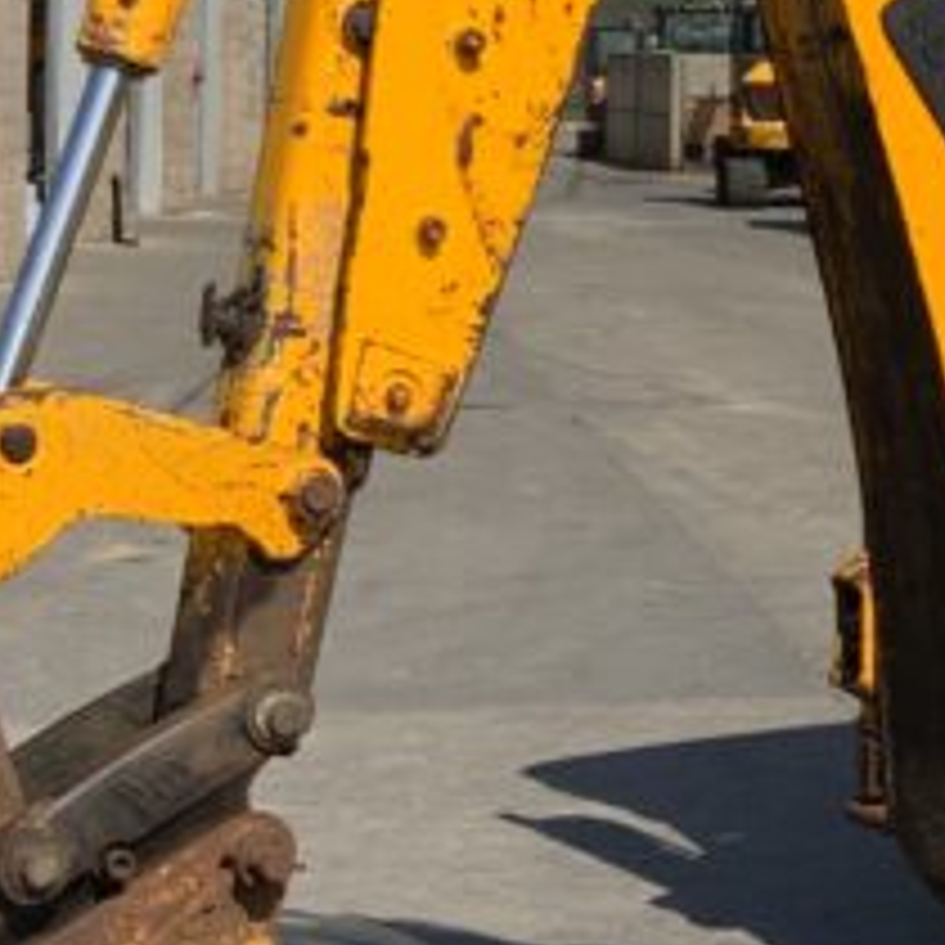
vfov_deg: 13.9
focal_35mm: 125
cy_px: 184
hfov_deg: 13.0
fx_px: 3861
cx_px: 1544
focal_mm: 3
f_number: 1.8
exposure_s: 1/2320
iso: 16
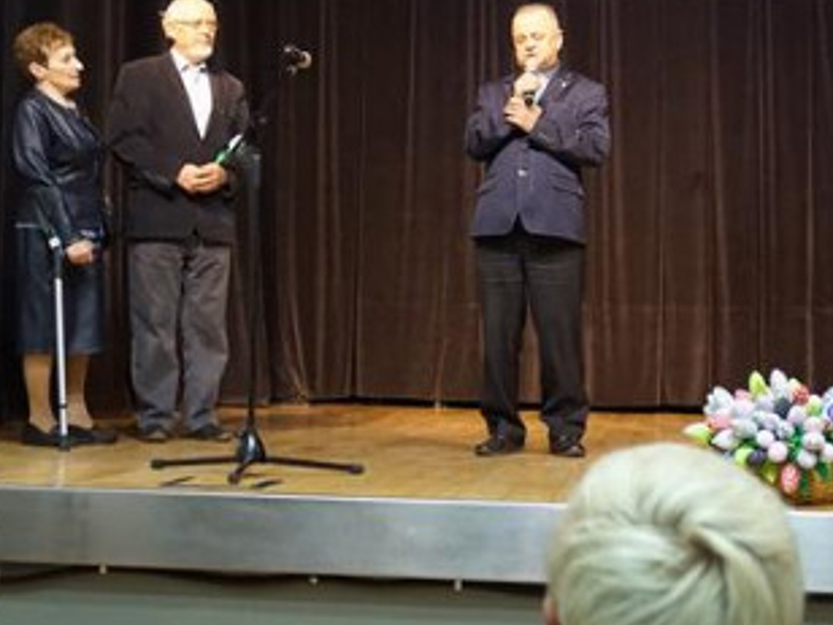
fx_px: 1612
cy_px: 165
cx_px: 446
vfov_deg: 21.8
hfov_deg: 29.0
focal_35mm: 67
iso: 3200
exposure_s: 1/100
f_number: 4.5
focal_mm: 26
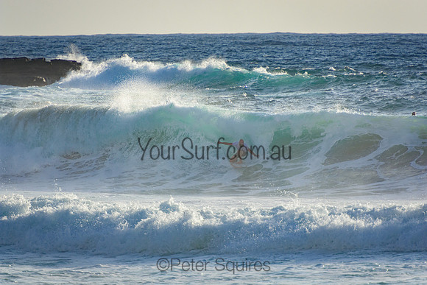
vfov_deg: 2.4
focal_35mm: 585
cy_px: 142
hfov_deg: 3.5
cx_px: 214
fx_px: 6940
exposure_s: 1/2000
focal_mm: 390
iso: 320
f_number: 5.6
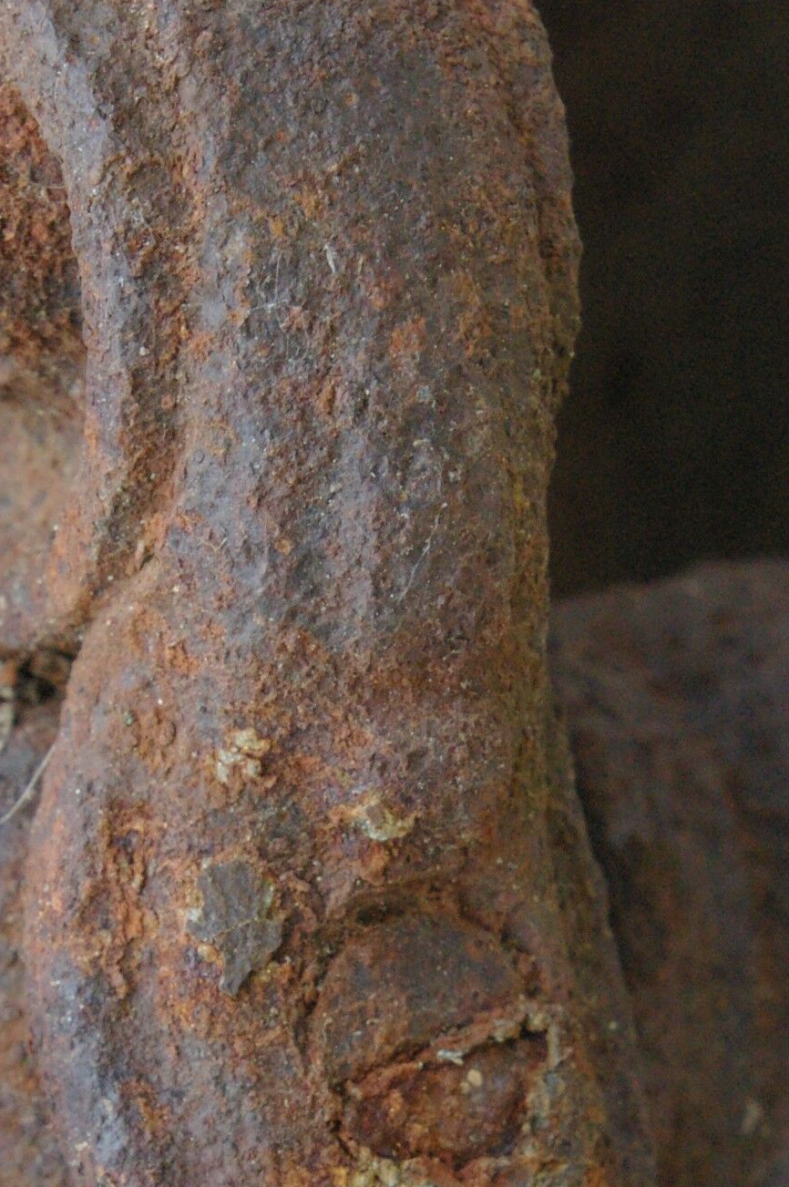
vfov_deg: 22.4
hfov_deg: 15.2
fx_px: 2965
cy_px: 928
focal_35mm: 90
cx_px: 378
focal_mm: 26
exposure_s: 1/125
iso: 1600
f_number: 8
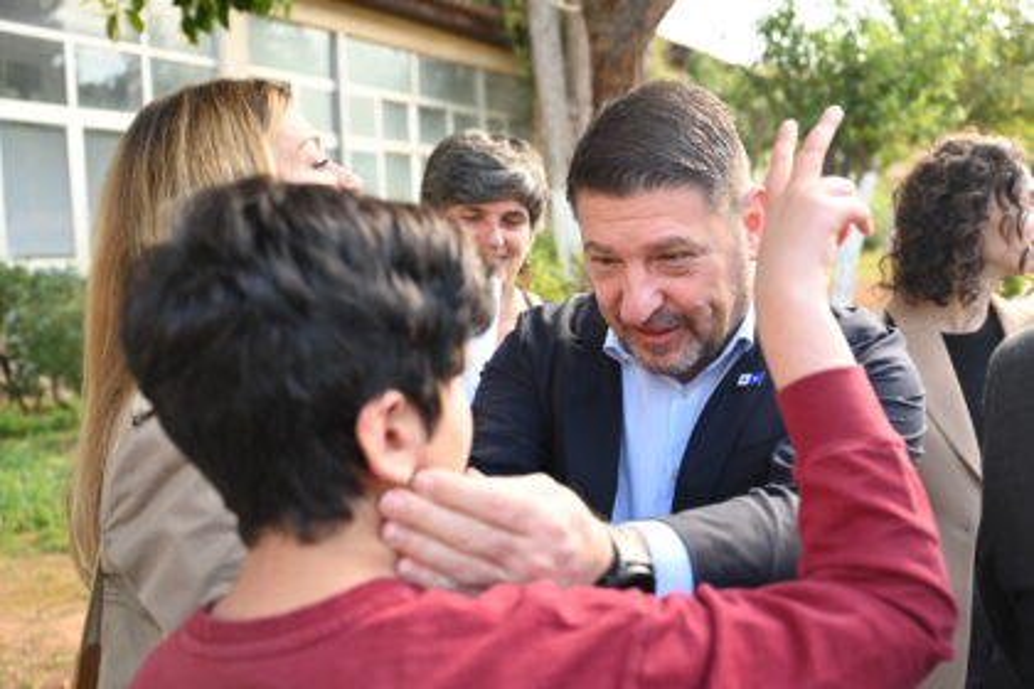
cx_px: 517
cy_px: 344
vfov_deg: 36.9
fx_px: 1034
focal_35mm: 36
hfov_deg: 53.1
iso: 400
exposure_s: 1/250
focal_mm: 36
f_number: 3.5
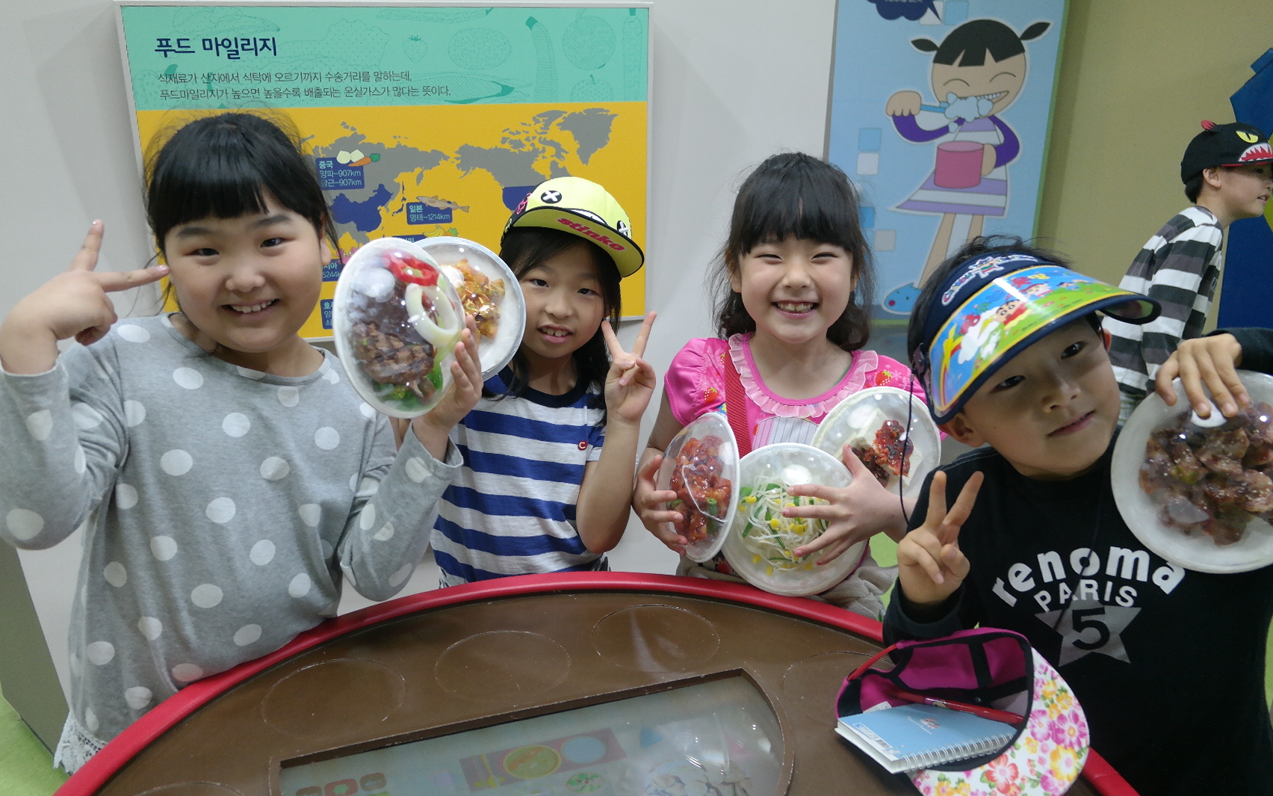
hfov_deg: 61.2
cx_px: 630
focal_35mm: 31
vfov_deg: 40.6
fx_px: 1075
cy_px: 423
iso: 800
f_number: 3.5
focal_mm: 20
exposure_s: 1/40
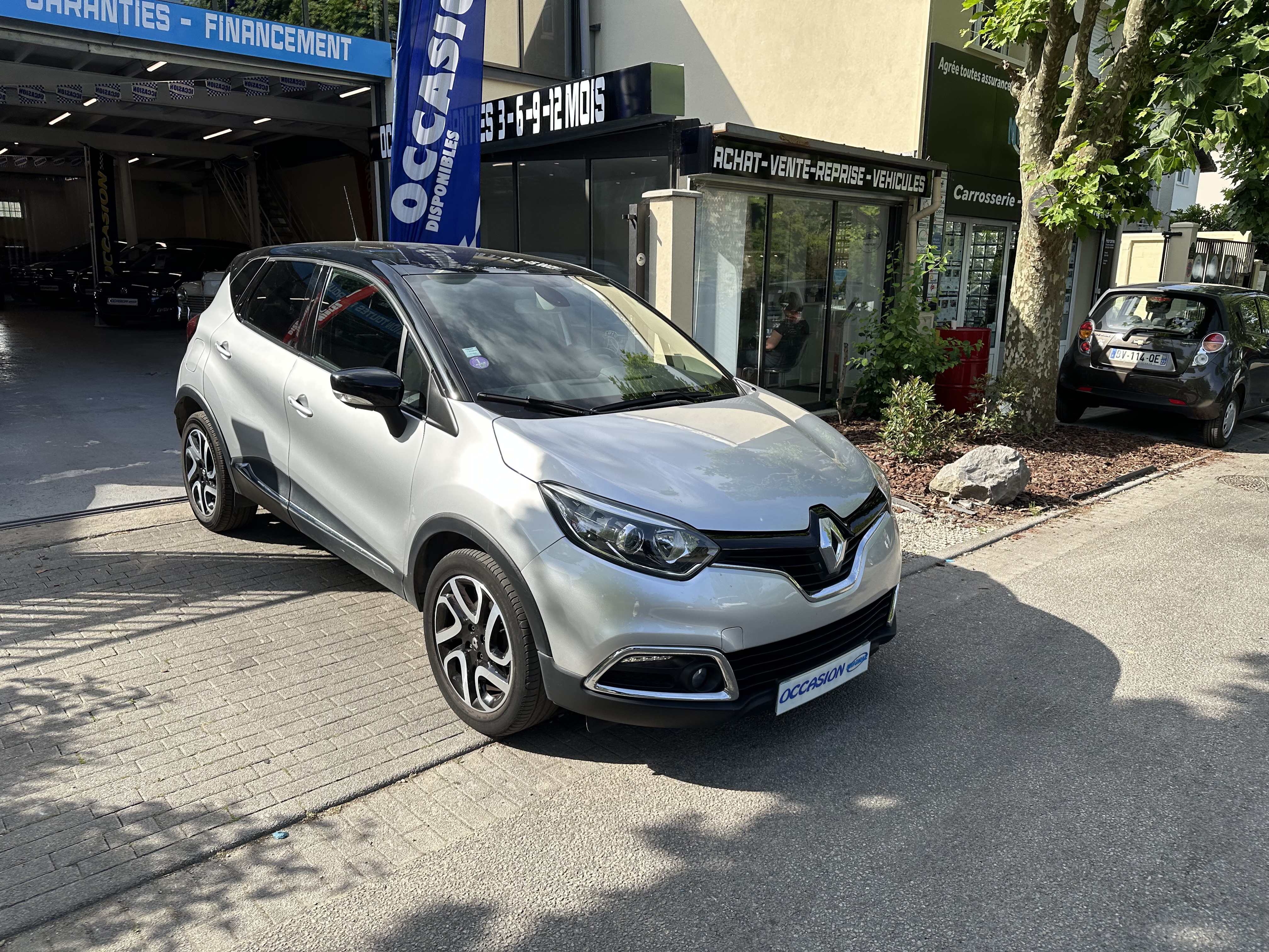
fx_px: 880
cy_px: 476
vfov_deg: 56.8
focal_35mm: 24
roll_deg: +0.6
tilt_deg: -9.8
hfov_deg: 71.6
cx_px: 634
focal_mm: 6.86
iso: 80
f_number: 1.78
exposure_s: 1/2469
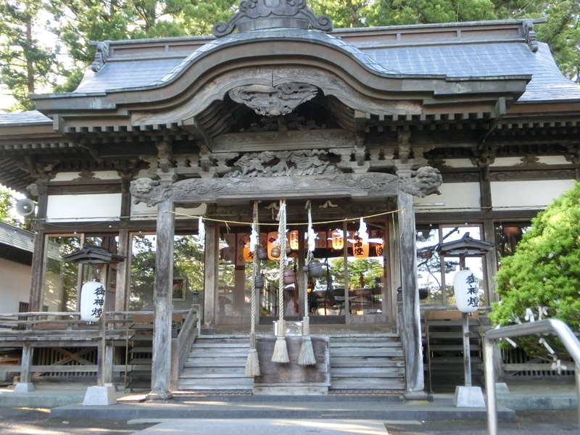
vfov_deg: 37.7
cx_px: 290
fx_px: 637
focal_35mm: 38
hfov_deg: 49.0
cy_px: 218
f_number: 3.9
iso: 400
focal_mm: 6.67
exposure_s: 1/80
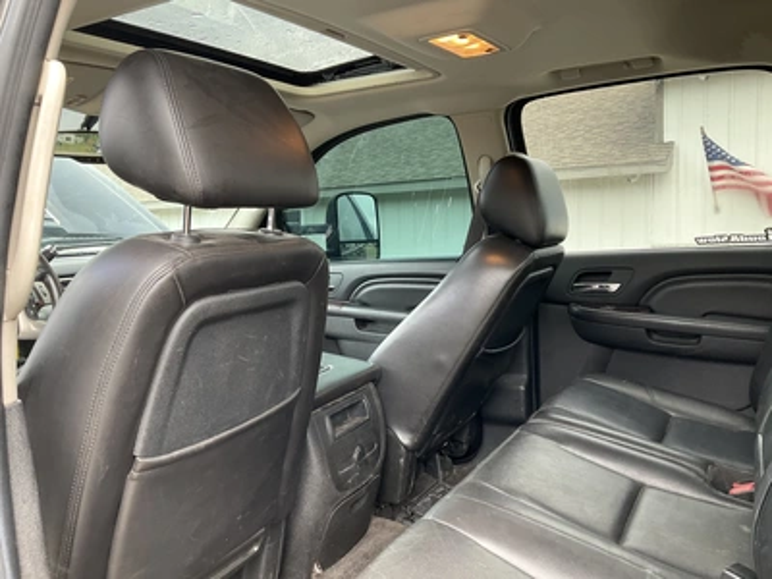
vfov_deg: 48.2
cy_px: 290
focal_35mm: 29
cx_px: 386
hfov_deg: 61.7
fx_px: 647
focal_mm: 3
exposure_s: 1/122
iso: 50
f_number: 1.8
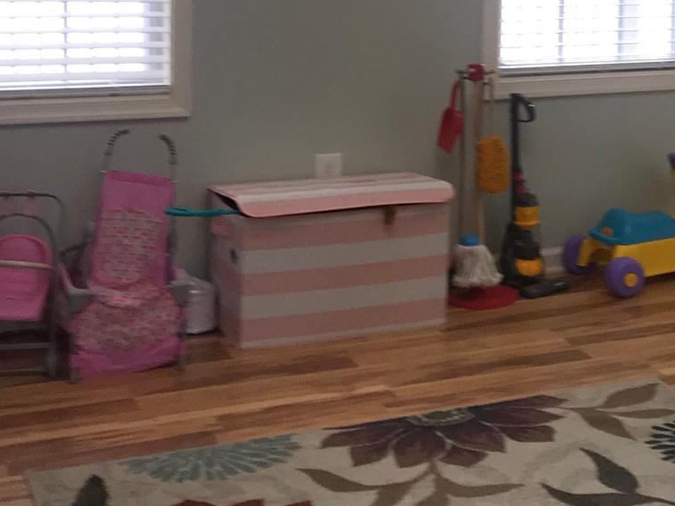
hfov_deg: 24.5
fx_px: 1482
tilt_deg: -1.9
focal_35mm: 76
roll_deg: -2.6
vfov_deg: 18.8
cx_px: 671
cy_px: -16
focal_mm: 3.99
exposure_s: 1/60
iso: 32
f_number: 1.8
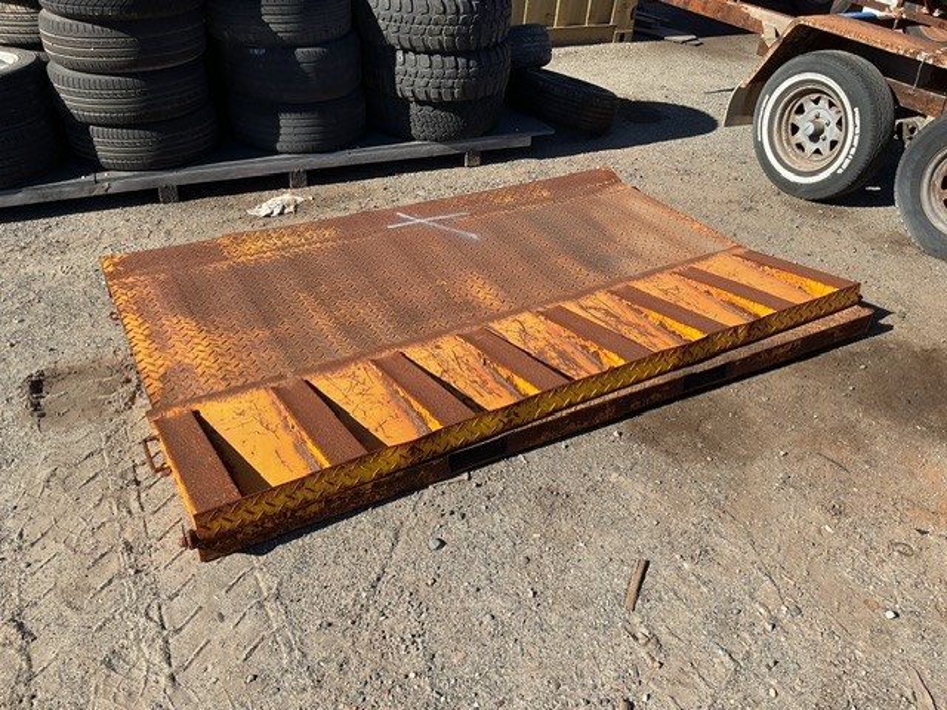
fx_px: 793
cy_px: 355
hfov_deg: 61.7
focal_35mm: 29
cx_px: 474
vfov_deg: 48.2
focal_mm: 3
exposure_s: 1/1377
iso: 16
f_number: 1.8
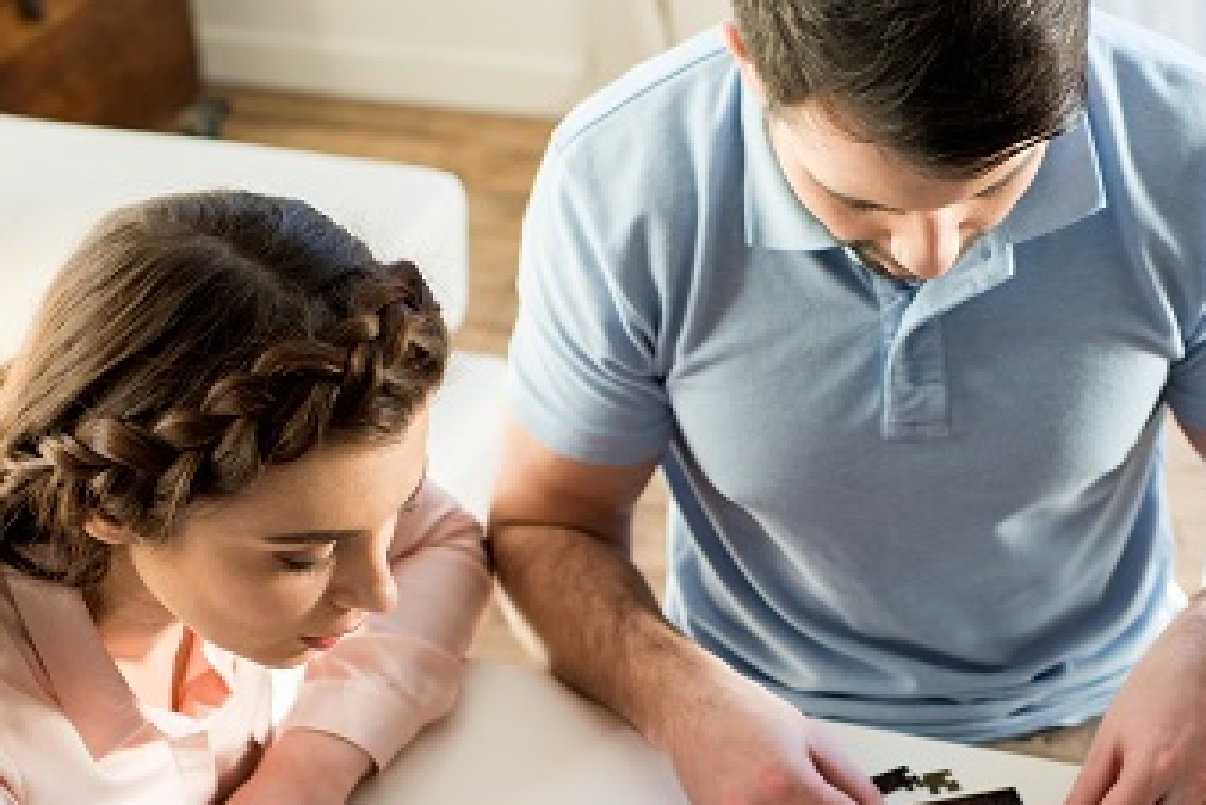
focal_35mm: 83
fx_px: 2782
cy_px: 676
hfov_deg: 24.4
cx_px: 744
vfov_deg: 16.3
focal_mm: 35
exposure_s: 1/160
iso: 500
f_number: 2.8
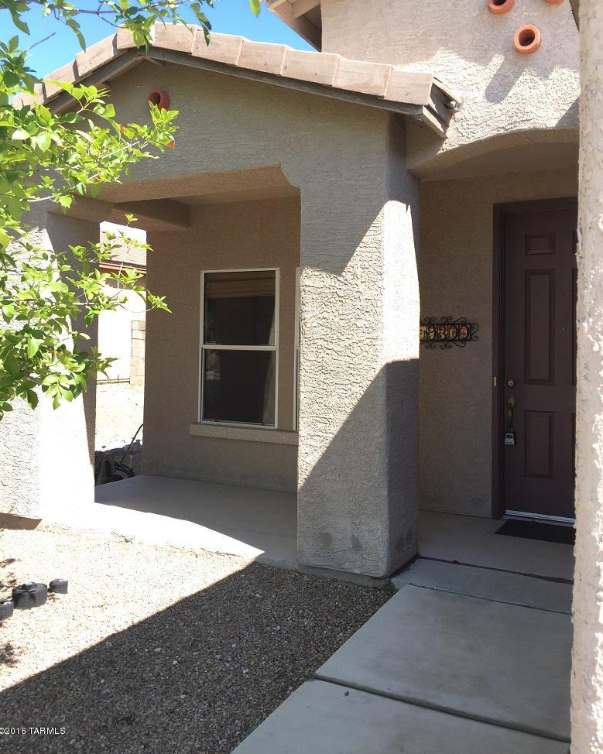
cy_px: 346
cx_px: 303
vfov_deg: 57.1
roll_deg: -0.4
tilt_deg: +0.7
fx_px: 692
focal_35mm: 31
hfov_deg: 47.1
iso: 32
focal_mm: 4.15
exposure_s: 1/416
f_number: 2.2
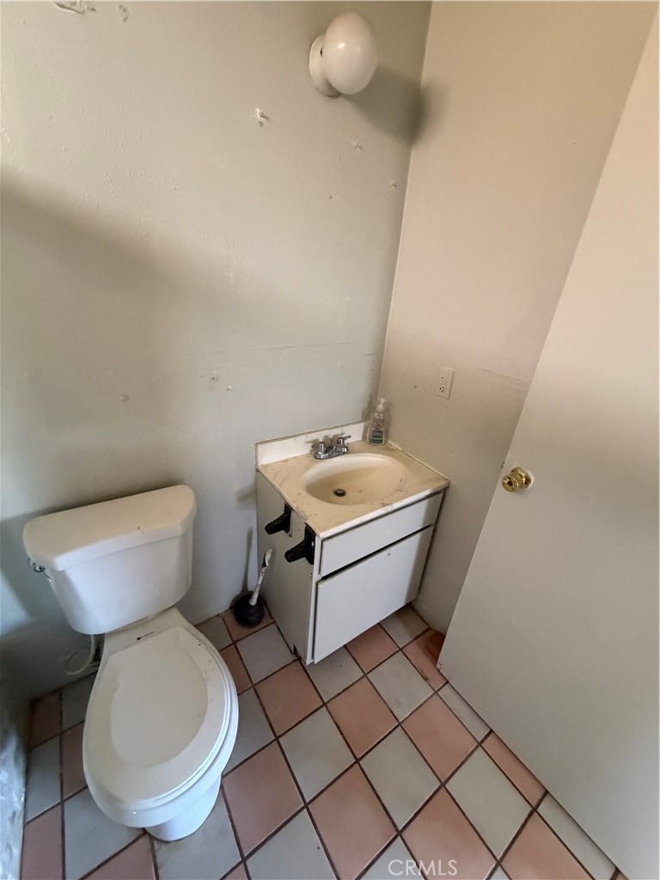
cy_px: 440
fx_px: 356
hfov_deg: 85.7
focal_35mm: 14
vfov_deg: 102.1
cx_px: 330
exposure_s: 1/60
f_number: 2.2
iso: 640
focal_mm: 2.22
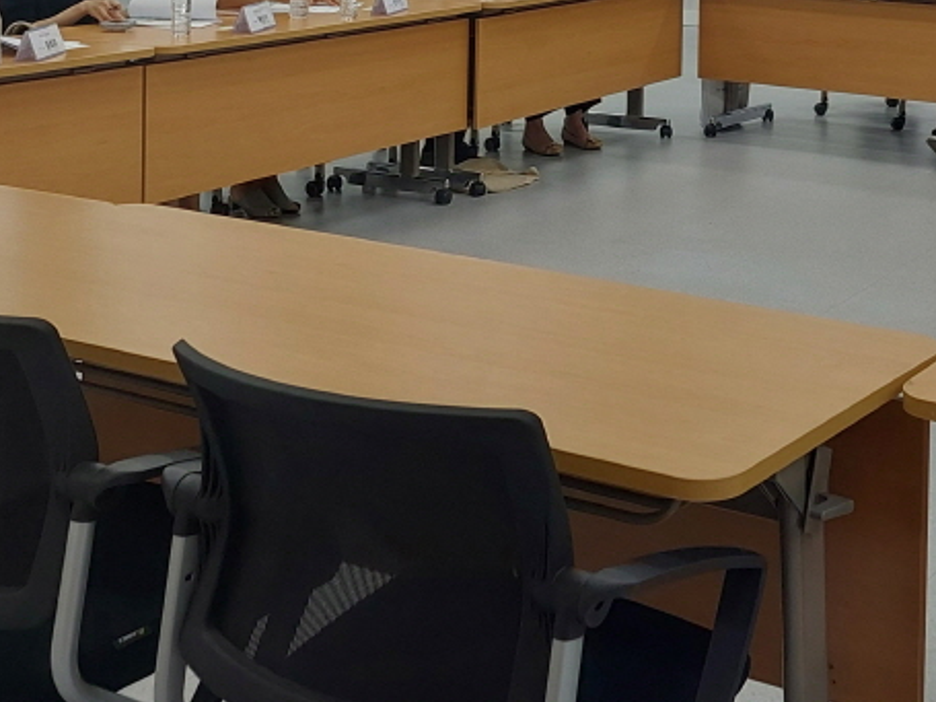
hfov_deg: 28.8
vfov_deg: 21.1
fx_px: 1784
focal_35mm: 66
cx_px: 730
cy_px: -70
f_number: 1.8
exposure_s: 1/60
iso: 50
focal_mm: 5.23
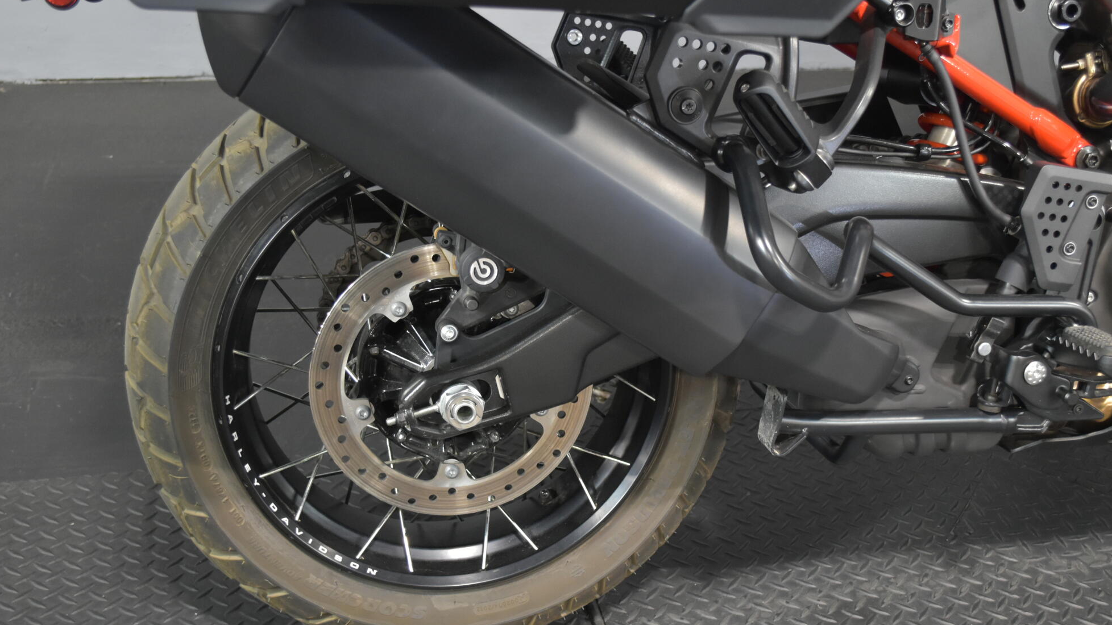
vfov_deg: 26.5
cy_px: 334
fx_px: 1327
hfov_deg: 45.5
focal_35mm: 45
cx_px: 563
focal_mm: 28
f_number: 4.5
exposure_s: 1/13
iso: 1600
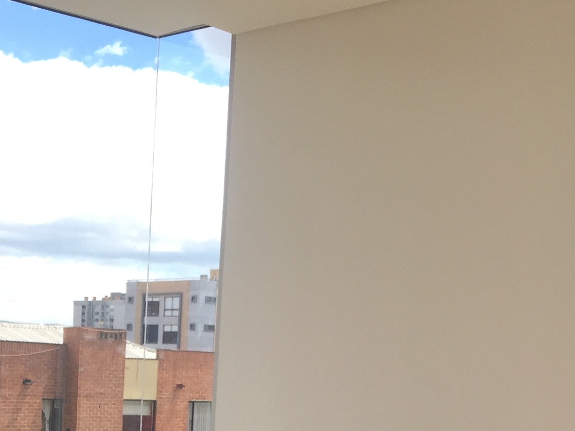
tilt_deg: -7.6
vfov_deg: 17.4
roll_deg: -2.6
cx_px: 37
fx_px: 1329
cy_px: 539
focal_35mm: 80
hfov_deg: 23.6
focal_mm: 4.15
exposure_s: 1/760
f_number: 2.2
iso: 32
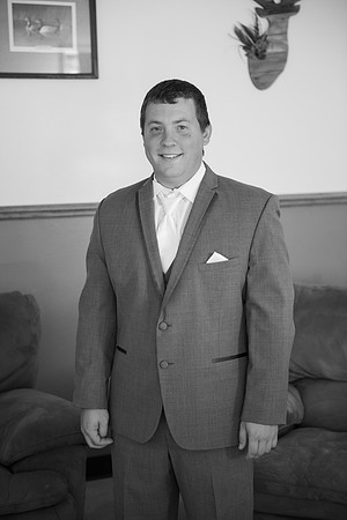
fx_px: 867
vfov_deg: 33.4
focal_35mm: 60
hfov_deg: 22.6
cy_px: 260
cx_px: 174
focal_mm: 60
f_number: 2.8
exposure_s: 1/250
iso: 640
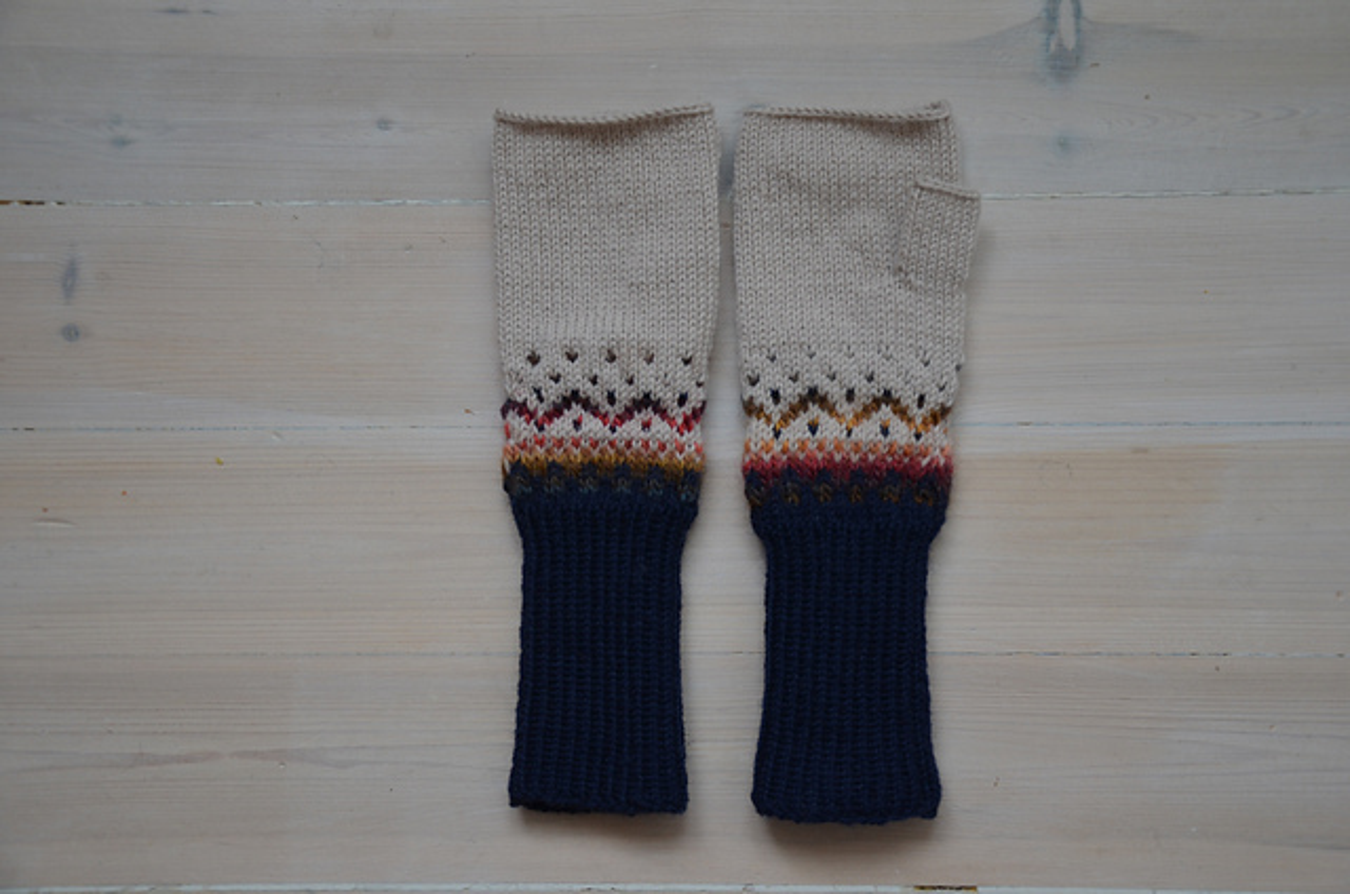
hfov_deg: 41.2
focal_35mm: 48
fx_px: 1796
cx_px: 675
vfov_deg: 28.0
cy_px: 447
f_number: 4.5
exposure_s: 1/100
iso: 400
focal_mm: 32
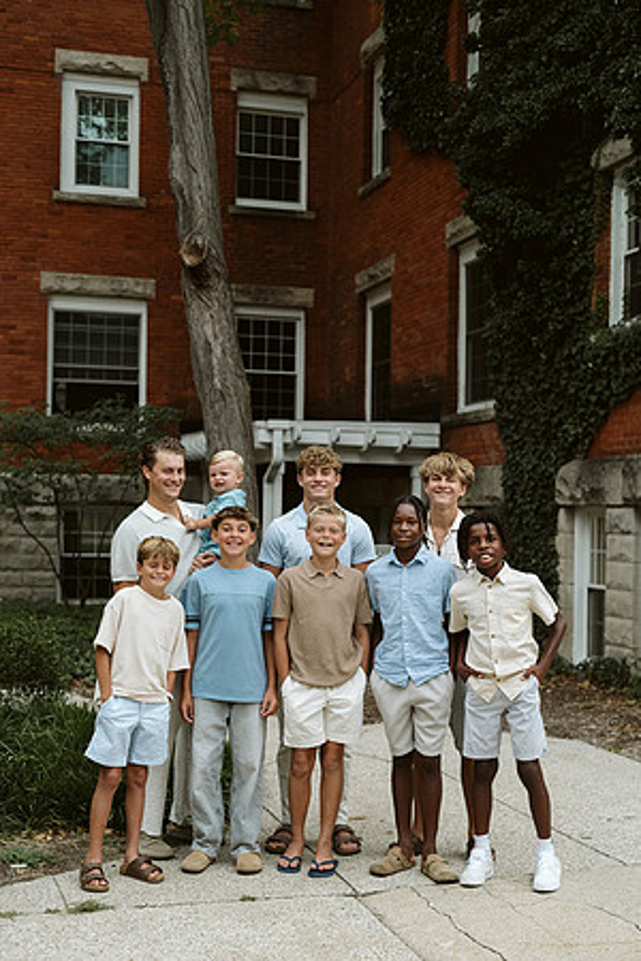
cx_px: 320
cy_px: 480
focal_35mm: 50
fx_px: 1335
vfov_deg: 39.6
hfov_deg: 27.0
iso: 1000
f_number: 2.8
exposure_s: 1/640
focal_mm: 50
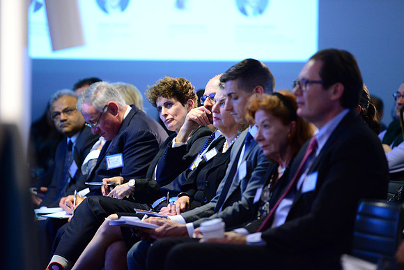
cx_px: 202
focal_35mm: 200
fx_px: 2245
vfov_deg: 6.9
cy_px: 135
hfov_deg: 10.3
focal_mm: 200
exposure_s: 1/100
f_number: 2.8
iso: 4000
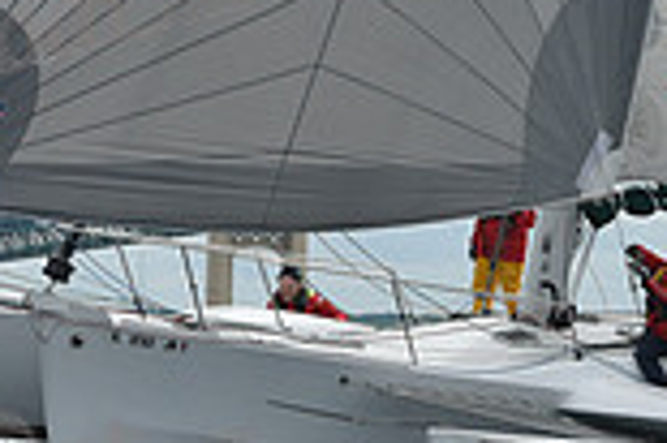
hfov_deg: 7.9
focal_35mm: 262
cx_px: 482
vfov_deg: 5.2
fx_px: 4849
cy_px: 217
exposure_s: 1/800
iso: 250
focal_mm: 70
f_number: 11
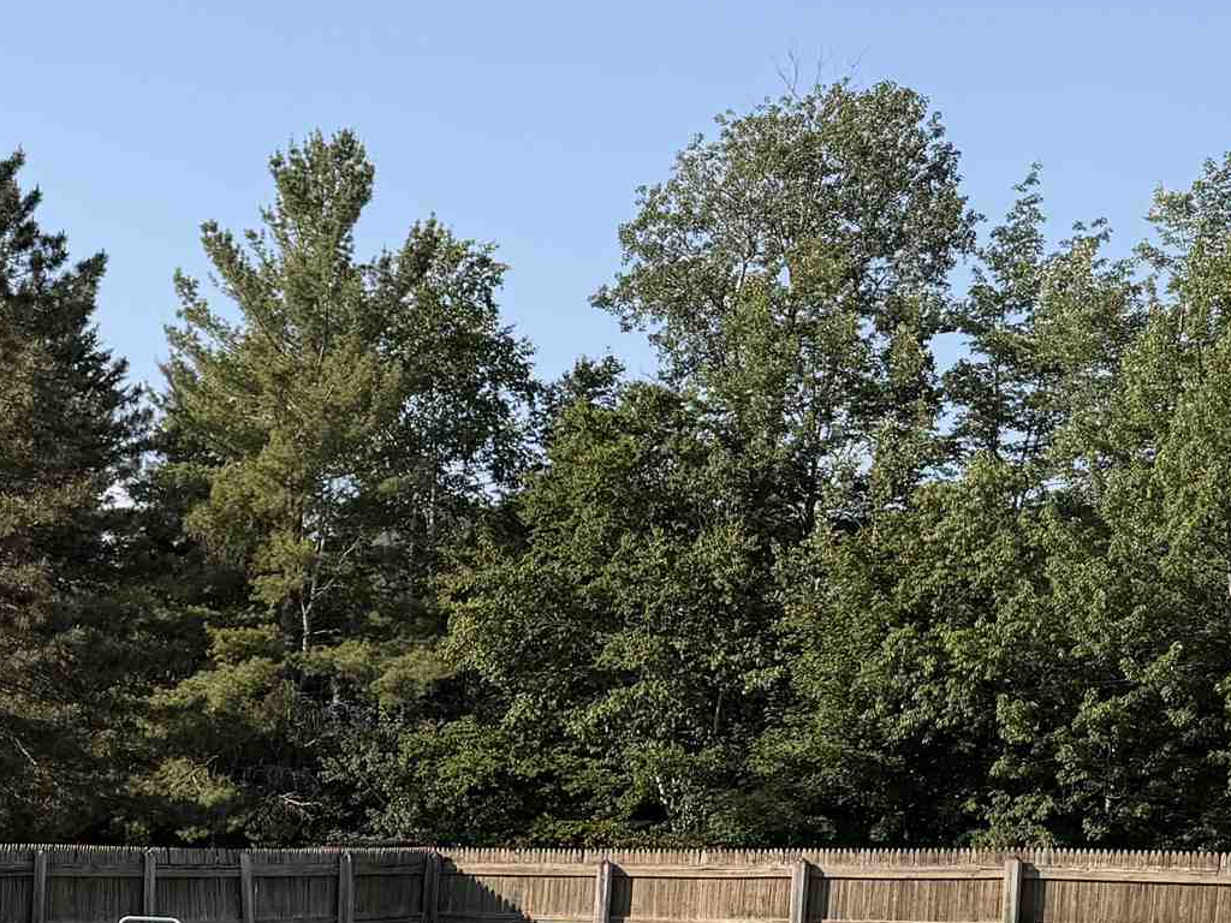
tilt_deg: -8.0
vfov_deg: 19.1
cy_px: 1161
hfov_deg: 23.6
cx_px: -409
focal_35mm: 72
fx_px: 2560
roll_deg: -1.5
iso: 80
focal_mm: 6.76
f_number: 1.78
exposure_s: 1/2525
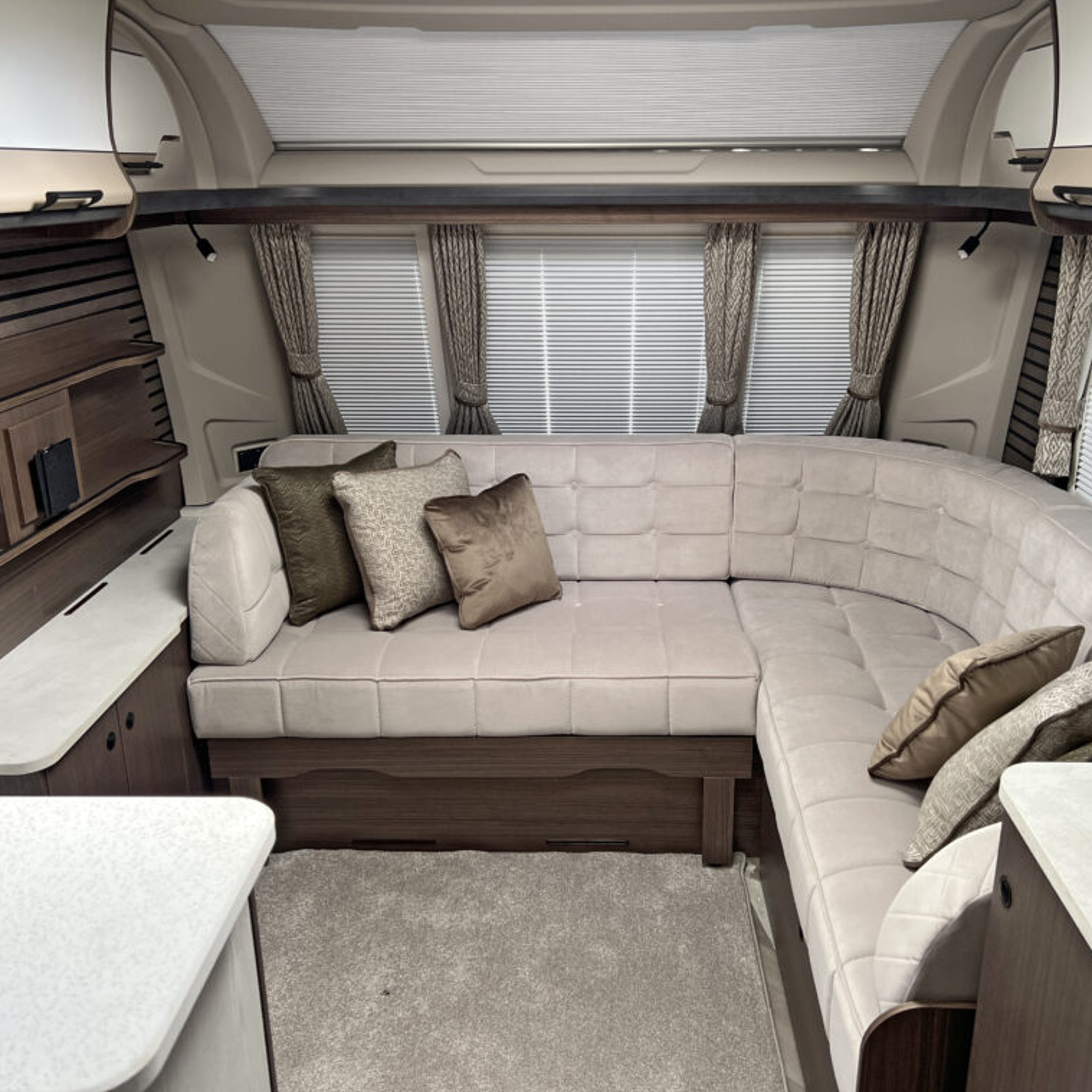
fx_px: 1106
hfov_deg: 52.5
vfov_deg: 52.5
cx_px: 594
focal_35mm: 31
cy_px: 551
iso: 125
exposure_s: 1/106
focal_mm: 5.7
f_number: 1.5
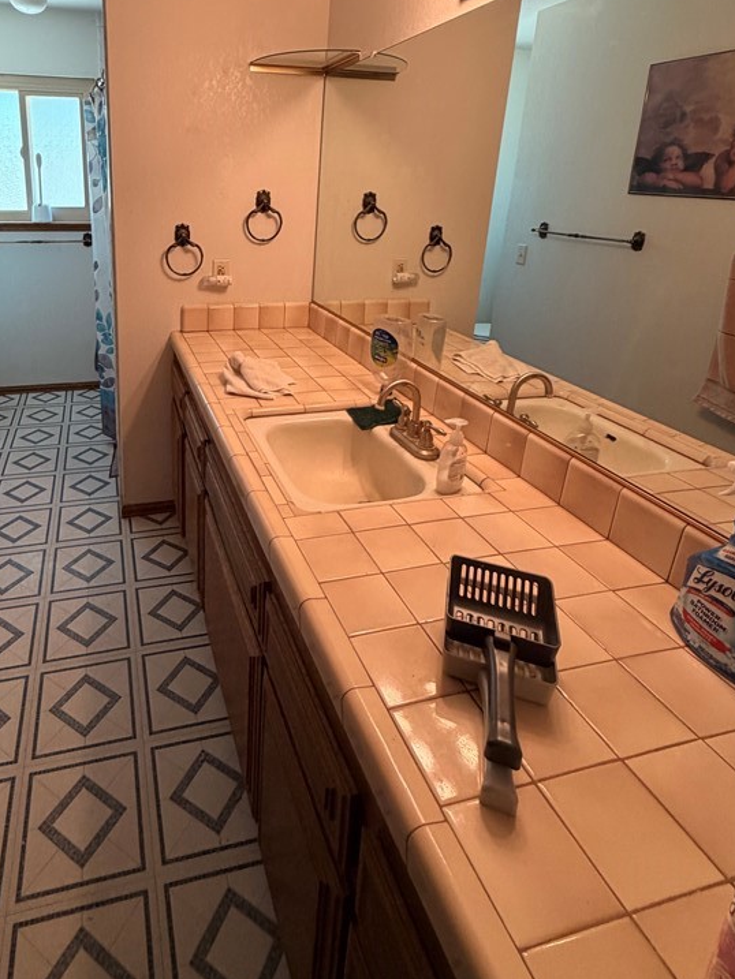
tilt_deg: -14.8
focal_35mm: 20
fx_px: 566
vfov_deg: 79.1
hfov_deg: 63.8
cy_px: 329
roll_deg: -2.5
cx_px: 227
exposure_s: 1/60
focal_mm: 2.22
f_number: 2.2
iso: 250
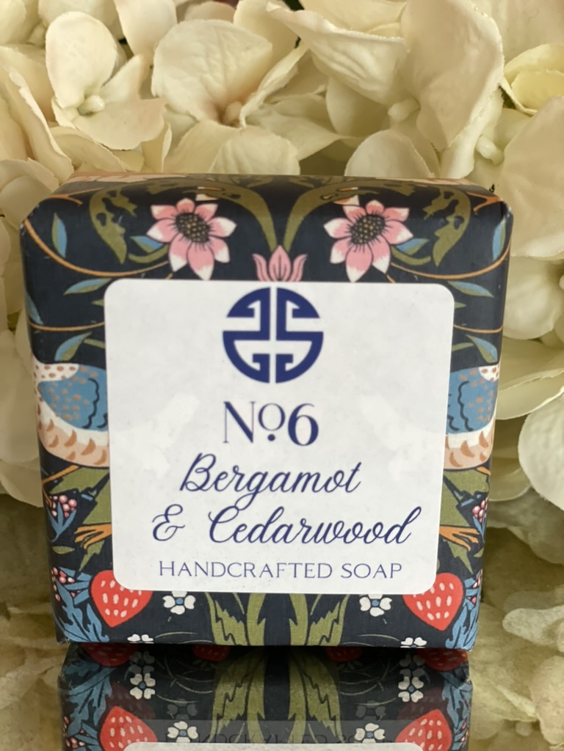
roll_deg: +0.2
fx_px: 1130
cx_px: 282
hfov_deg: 28.0
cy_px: 376
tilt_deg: -21.5
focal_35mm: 52
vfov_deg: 36.8
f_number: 2
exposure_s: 1/60
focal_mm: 6
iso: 160
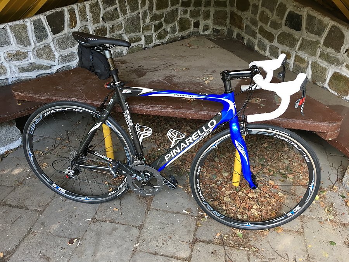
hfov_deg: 61.7
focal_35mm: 29
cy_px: 131
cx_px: 174
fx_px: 292
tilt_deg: -31.0
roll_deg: -1.3
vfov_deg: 48.2
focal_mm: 4.15
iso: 40
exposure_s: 1/33
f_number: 2.2
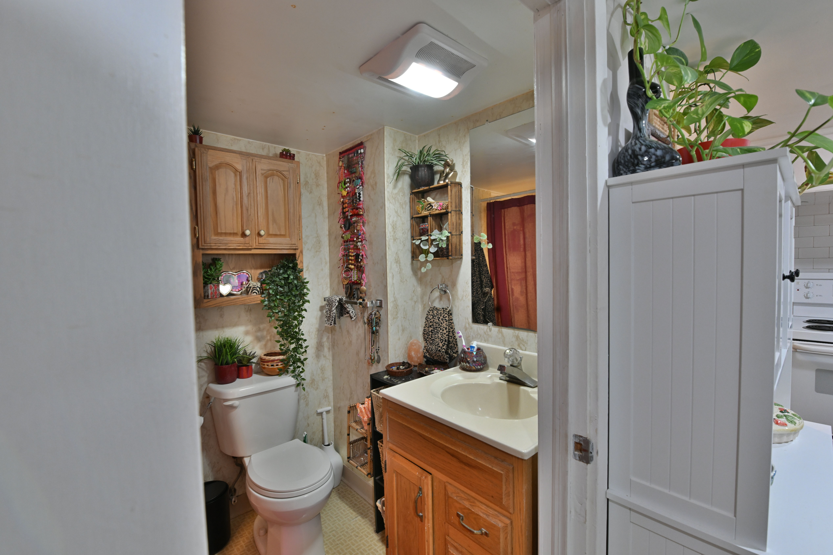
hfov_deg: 100.4
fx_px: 347
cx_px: 416
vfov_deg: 77.3
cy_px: 278
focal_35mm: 15
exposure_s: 1/15
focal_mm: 15
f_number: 7.1
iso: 1600
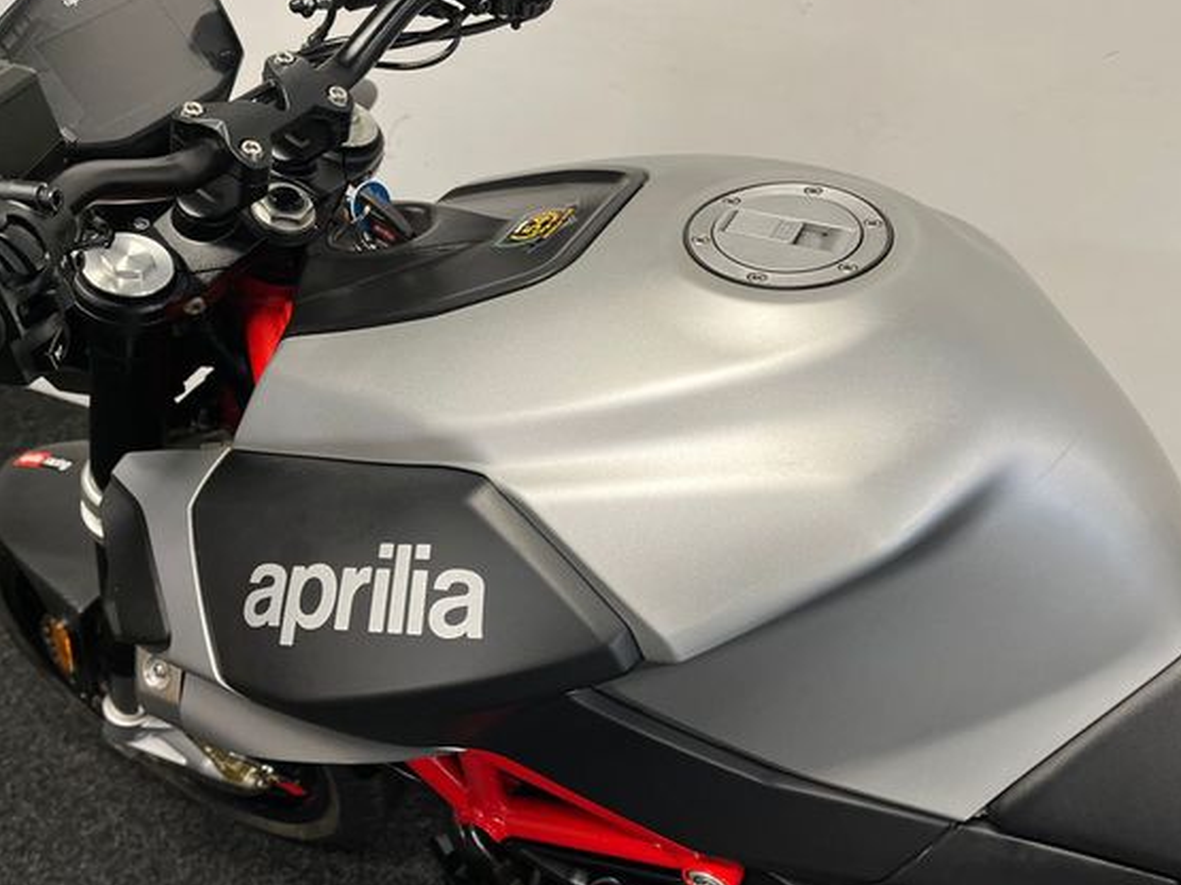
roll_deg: +0.8
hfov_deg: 59.9
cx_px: 643
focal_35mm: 30
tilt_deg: -35.7
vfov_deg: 46.7
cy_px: 477
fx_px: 1023
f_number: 1.6
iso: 125
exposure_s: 1/100
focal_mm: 5.1
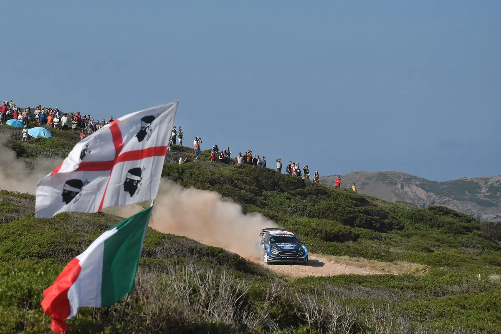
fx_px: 2192
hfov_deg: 13.0
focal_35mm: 158
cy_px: 167
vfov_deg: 8.7
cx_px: 250
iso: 160
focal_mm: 105
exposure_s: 1/1000
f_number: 10
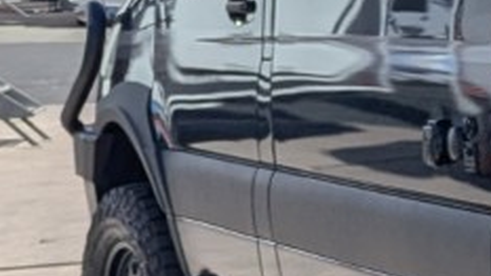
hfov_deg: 11.2
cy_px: -21
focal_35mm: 157
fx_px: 2044
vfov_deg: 7.7
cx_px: 1215
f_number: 1.85
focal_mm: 6.81
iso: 42
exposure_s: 1/2463
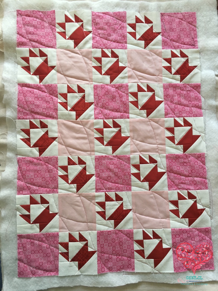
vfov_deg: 61.7
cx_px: 109
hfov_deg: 48.2
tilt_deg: -85.4
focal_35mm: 29
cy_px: 146
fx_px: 243
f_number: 2.2
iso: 64
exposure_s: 1/17
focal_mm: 4.15
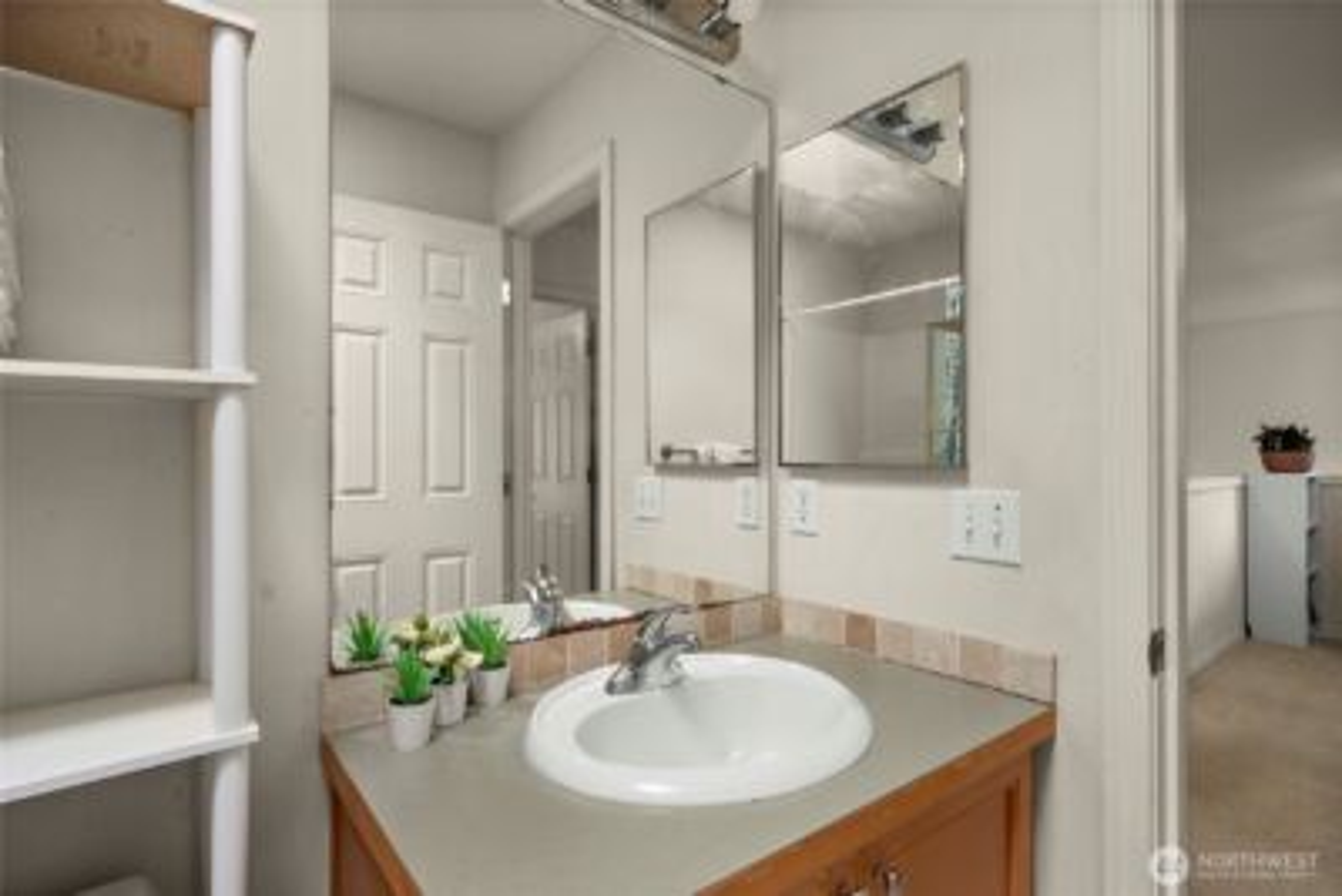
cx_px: 671
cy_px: 448
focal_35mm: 17
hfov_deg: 93.3
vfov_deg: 70.5
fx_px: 634
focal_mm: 17
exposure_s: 1/20
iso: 1000
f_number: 7.1
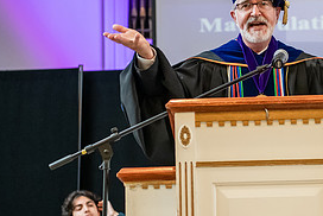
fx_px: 1186
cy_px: 86
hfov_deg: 15.4
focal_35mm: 132
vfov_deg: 10.4
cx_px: 251
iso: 2500
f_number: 3.2
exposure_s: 1/160
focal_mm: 62
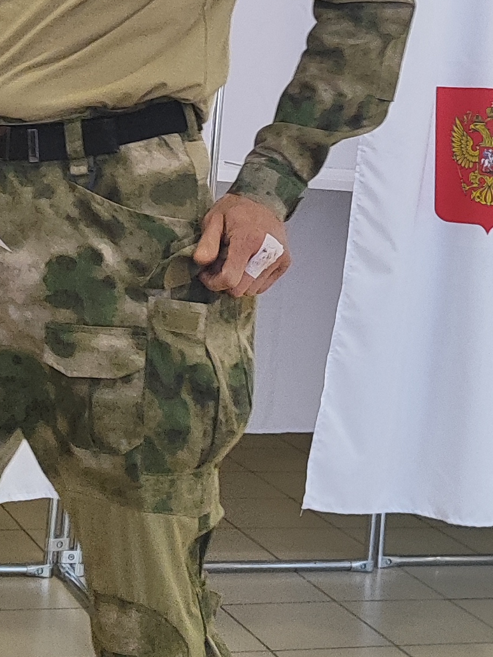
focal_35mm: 85
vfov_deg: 22.2
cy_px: 10
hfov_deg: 17.3
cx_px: 141
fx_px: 1614
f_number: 1.89
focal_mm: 5.89
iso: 455
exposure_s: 1/100
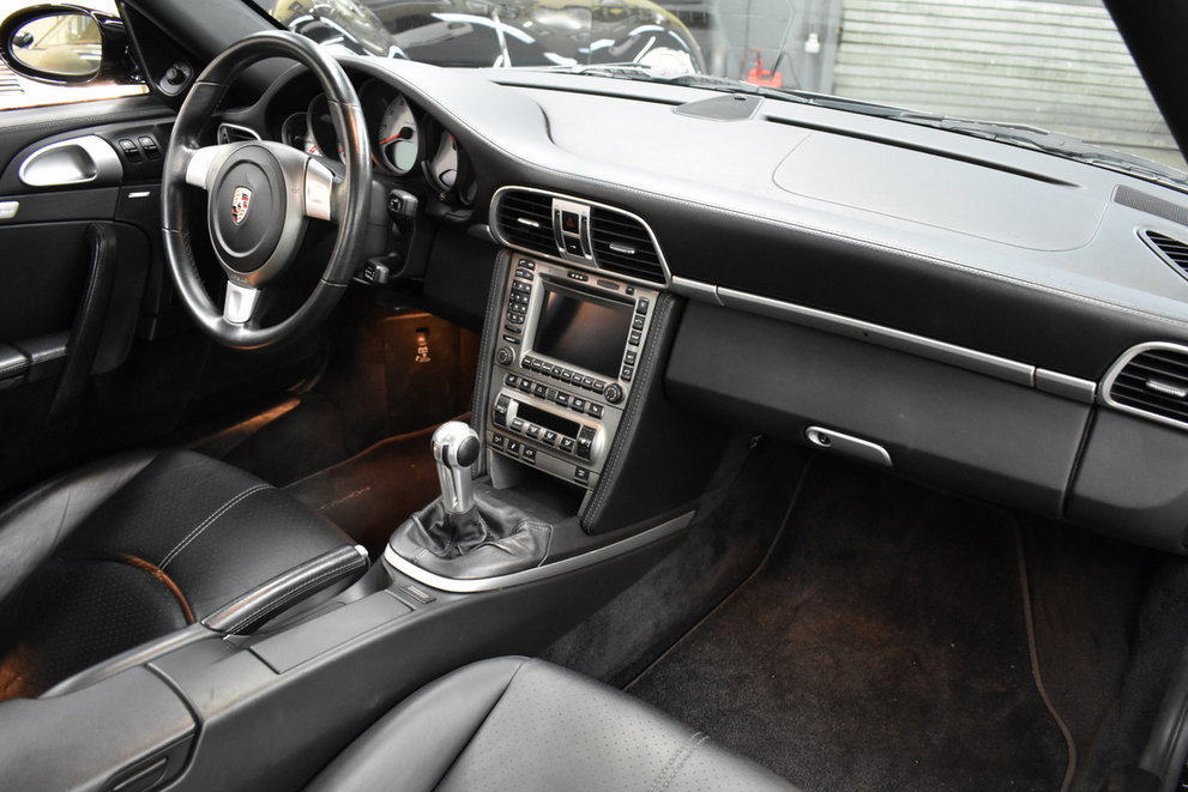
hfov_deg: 60.3
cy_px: 390
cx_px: 604
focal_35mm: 31
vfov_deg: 42.3
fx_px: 1023
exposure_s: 1/30
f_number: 3.5
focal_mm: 20
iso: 2800
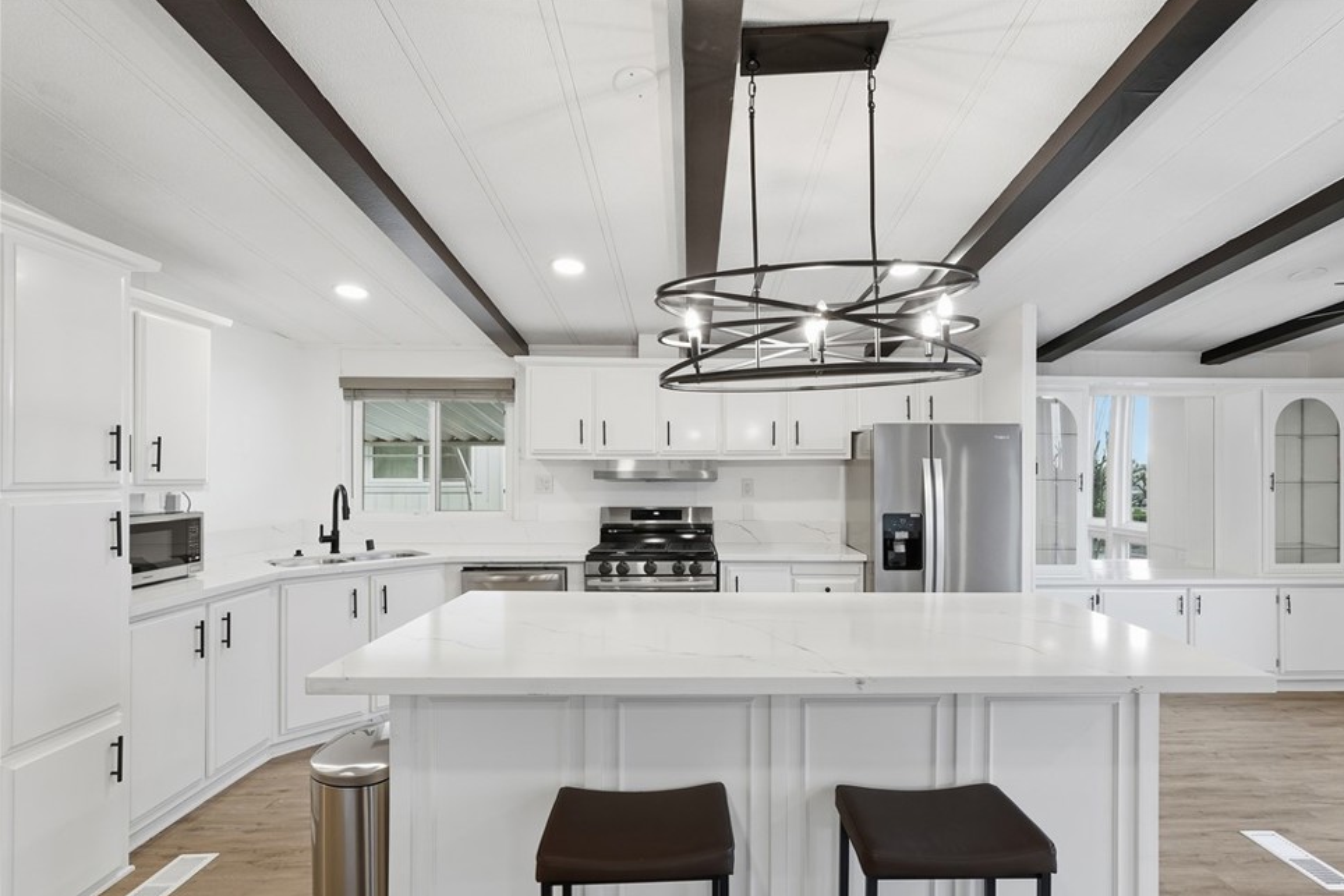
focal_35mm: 17
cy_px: 469
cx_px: 712
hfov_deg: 93.2
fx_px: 635
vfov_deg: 70.4
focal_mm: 16
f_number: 9
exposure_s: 1/13
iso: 250
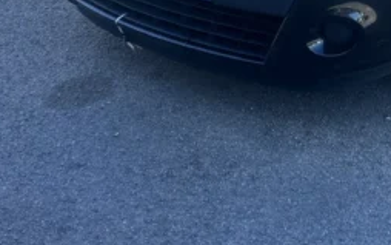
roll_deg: -1.8
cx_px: 359
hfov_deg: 30.0
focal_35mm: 65
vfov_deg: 19.0
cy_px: -43
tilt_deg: -20.5
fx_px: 693
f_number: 1.5
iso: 50
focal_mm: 5.7
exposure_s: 1/1326
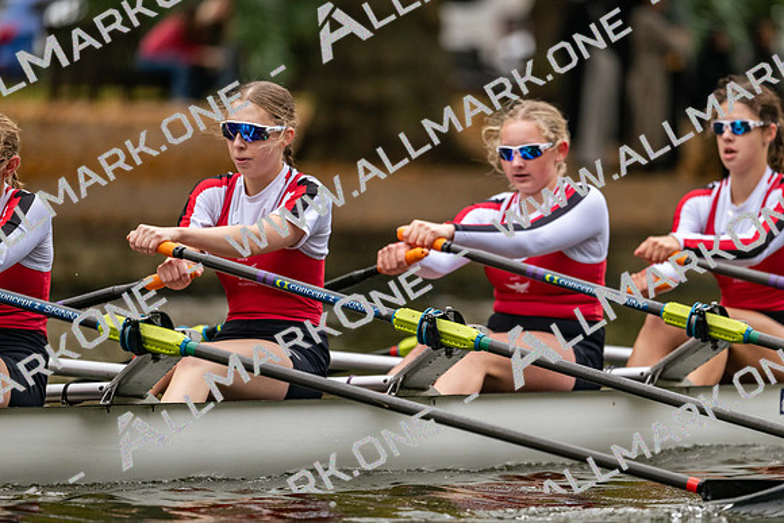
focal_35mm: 400
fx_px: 8713
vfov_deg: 3.4
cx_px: 392
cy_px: 262
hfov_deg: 5.2
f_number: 4.5
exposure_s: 1/2500
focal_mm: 400
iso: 2200
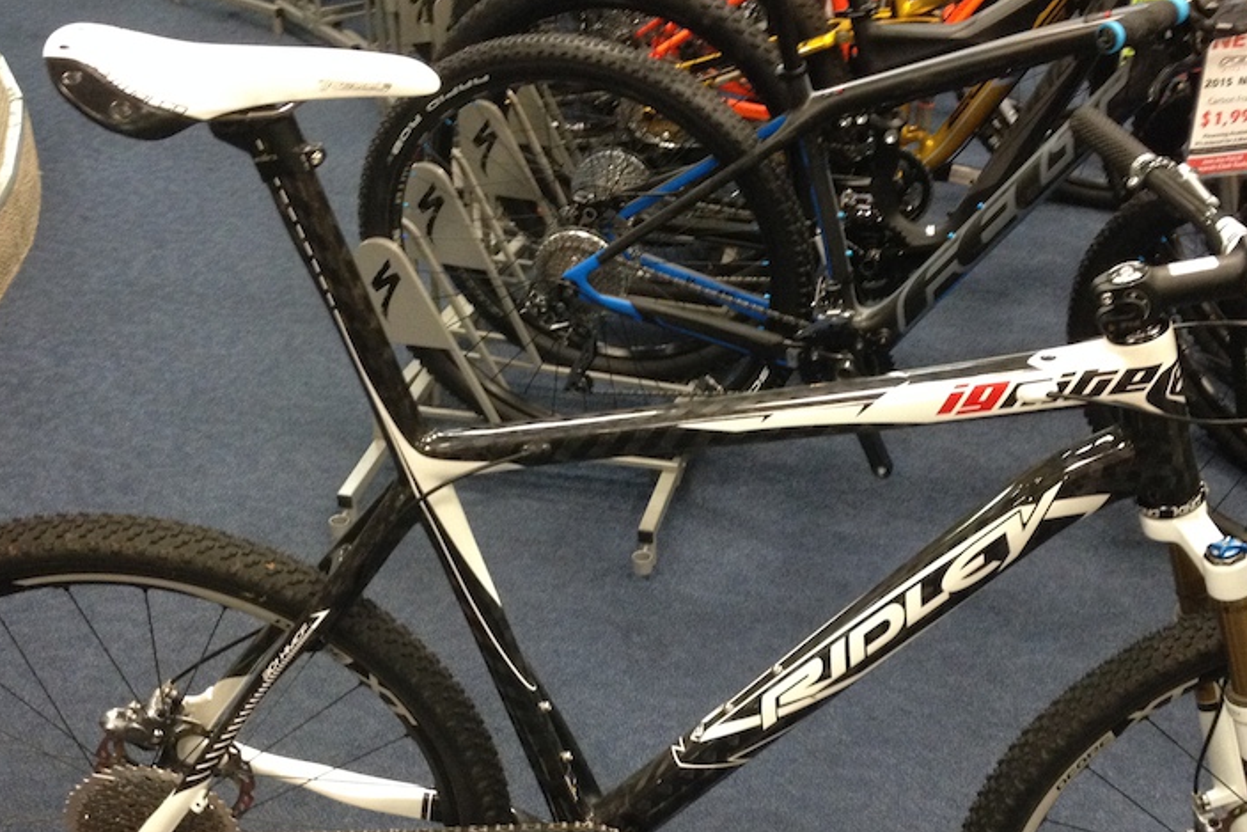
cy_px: 614
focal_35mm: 53
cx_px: 701
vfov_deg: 25.3
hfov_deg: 37.5
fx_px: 1836
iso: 250
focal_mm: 4.28
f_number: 2.4
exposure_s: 1/20
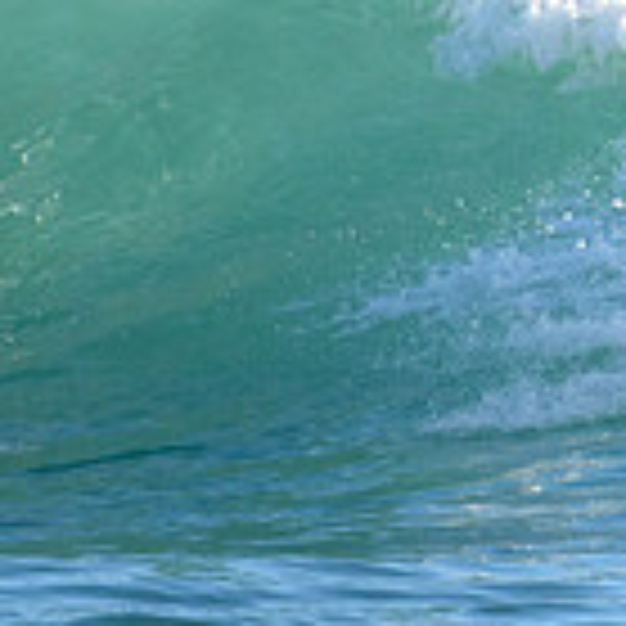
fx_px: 43600
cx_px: 1153
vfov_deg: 0.8
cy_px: -29
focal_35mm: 2131
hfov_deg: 0.8
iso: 720
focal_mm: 400
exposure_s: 1/2500
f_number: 5.6
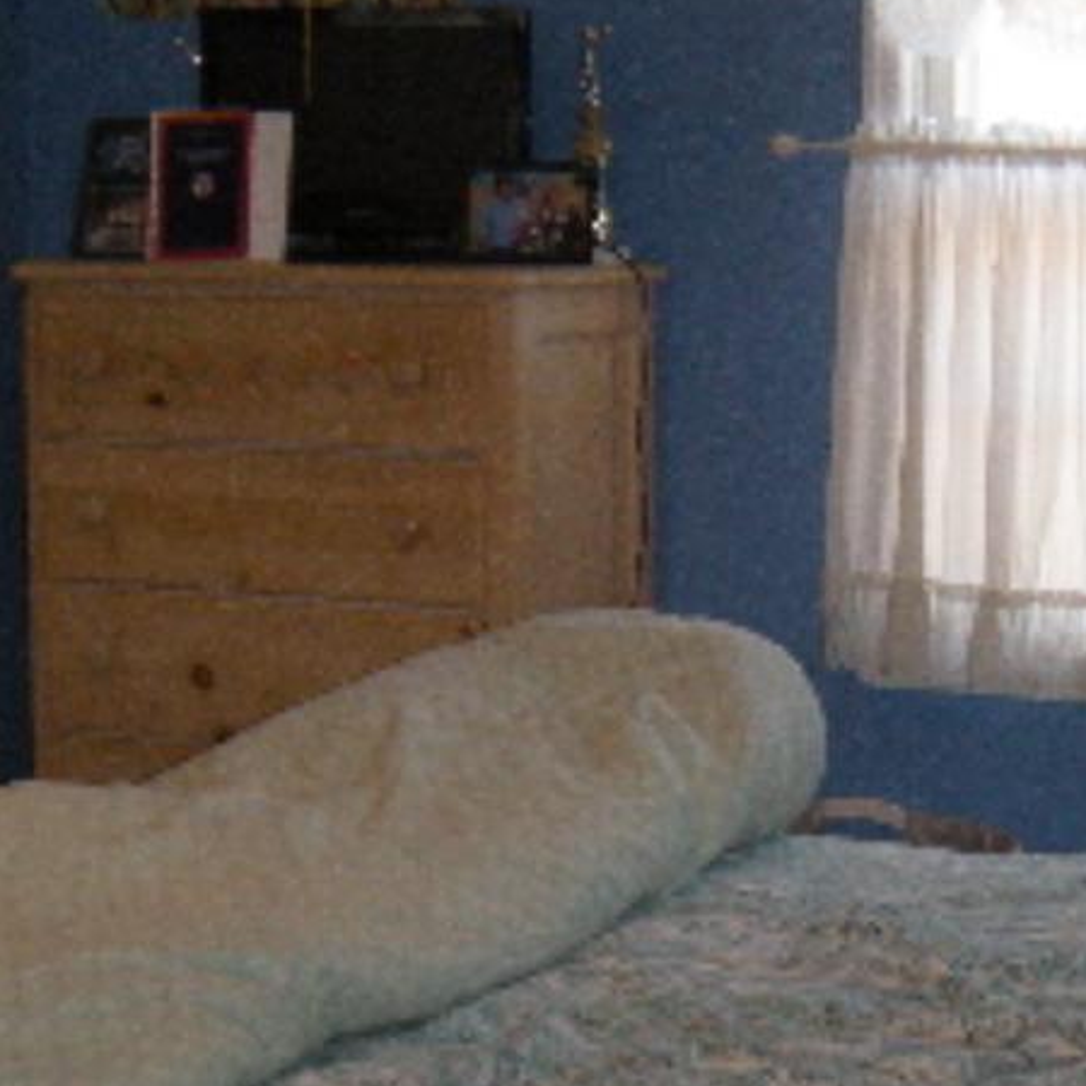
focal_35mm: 99
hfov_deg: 17.3
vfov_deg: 17.5
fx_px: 3514
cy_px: 777
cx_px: 961
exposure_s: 1/60.3
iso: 193
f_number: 3.8
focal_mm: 5.9
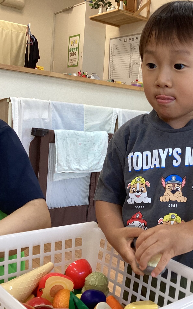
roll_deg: -4.6
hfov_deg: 28.2
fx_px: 370
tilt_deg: -4.6
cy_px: 154
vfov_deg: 45.3
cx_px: 169
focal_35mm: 44
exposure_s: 1/50
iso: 64
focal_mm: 3.3
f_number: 2.4
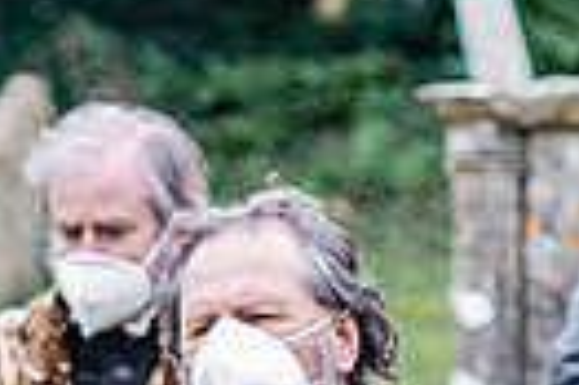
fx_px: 16095
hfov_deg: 2.1
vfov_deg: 1.4
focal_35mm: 1002
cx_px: 168
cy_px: 495
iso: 400
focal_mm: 116
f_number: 2.8
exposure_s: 1/1250
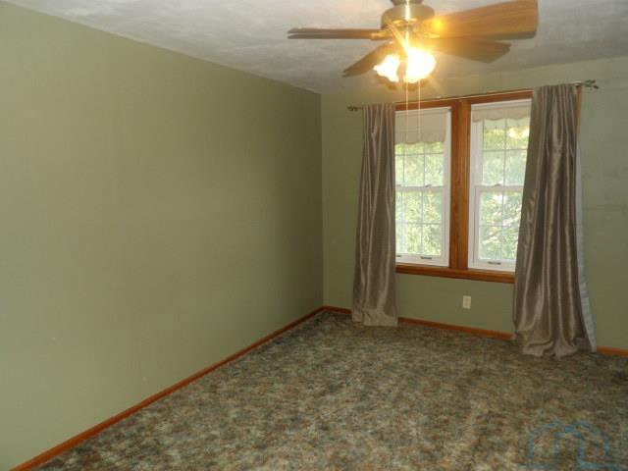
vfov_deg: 56.8
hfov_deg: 71.6
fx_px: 435
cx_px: 314
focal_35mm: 24
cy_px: 236
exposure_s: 1/33
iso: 200
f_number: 3.2
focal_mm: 4.3
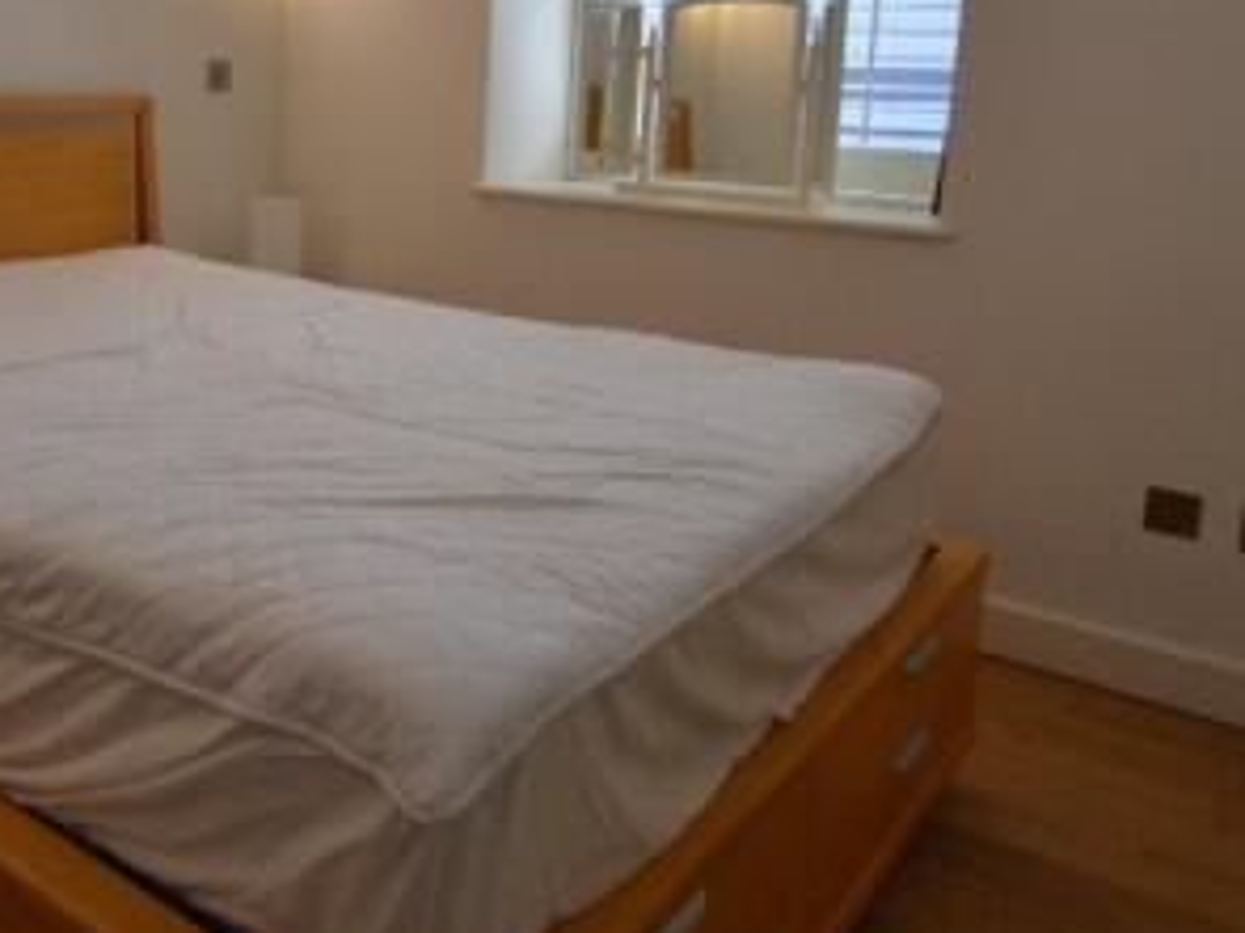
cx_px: 331
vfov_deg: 42.7
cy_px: 226
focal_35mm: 32
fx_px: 1150
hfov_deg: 54.5
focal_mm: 10
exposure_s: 1/60
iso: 720
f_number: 4
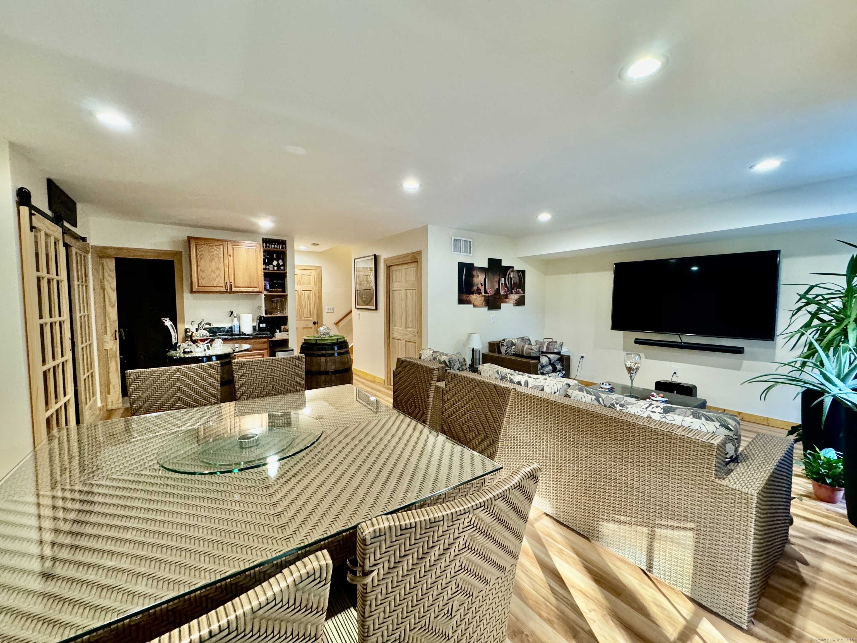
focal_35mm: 14
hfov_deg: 102.1
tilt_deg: -3.3
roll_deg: -0.1
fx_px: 347
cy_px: 322
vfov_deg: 85.7
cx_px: 428
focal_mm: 2.22
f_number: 2.2
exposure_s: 1/60
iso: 400
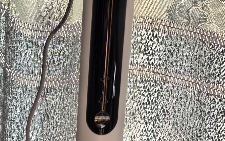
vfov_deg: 8.2
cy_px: 240
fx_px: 950
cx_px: 27
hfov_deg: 13.4
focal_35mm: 155
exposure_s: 1/241
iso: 50
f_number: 2
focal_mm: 6.98
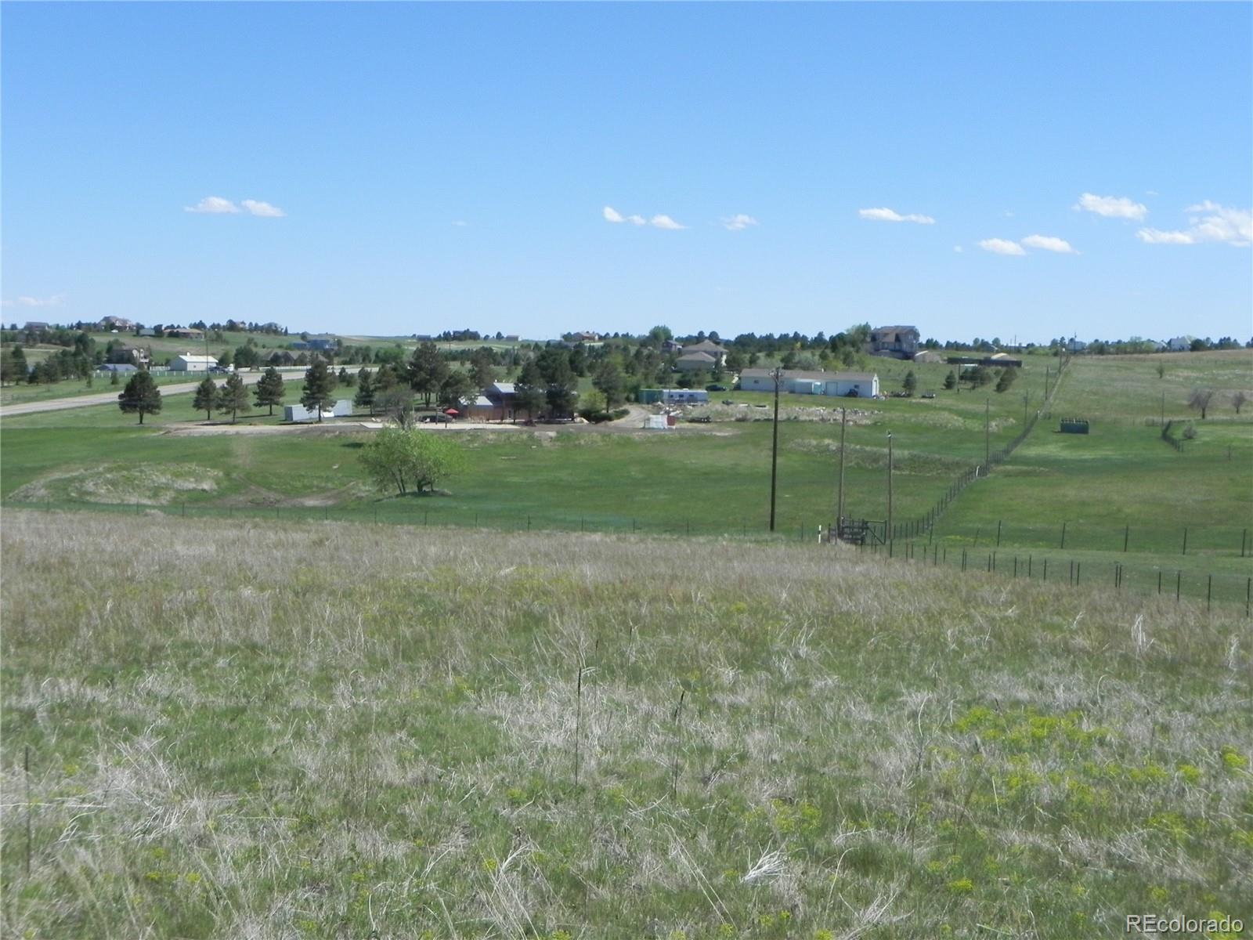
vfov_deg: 31.5
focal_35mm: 46
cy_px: 470
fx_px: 1665
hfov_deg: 41.2
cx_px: 626
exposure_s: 1/408
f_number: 7.1
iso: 160
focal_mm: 8.2
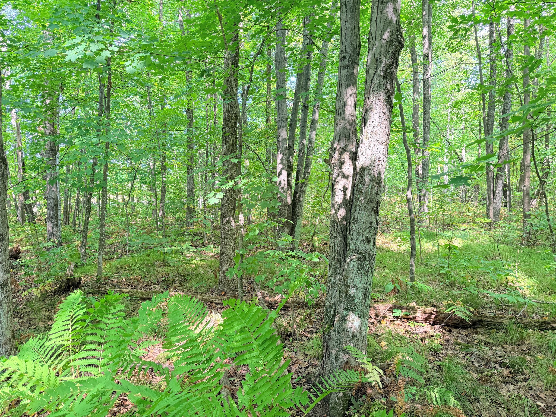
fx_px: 385
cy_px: 208
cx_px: 278
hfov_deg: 71.6
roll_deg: -0.7
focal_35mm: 24
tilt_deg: -3.7
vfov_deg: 56.8
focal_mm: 6.76
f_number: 1.78
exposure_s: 1/167
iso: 200
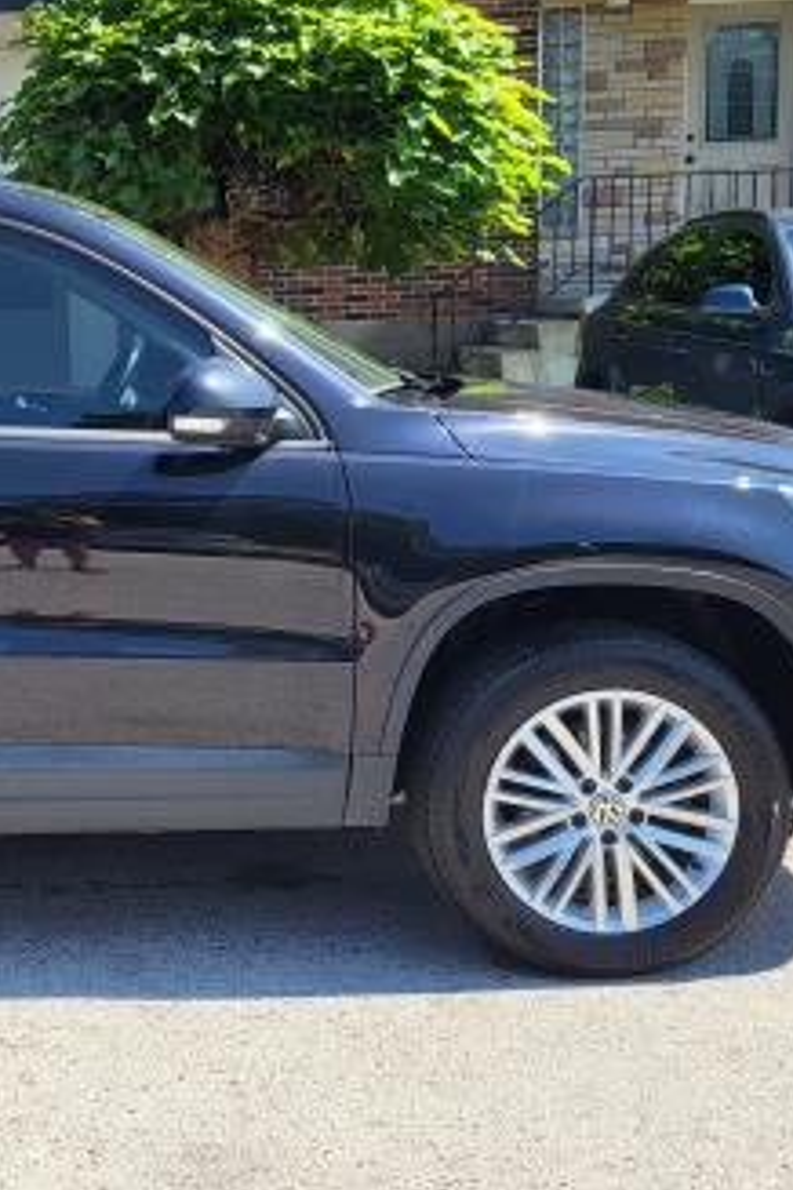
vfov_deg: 37.4
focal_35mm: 53
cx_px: -65
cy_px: 499
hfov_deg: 24.0
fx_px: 1751
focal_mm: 5.4
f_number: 1.8
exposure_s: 1/1293
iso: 40
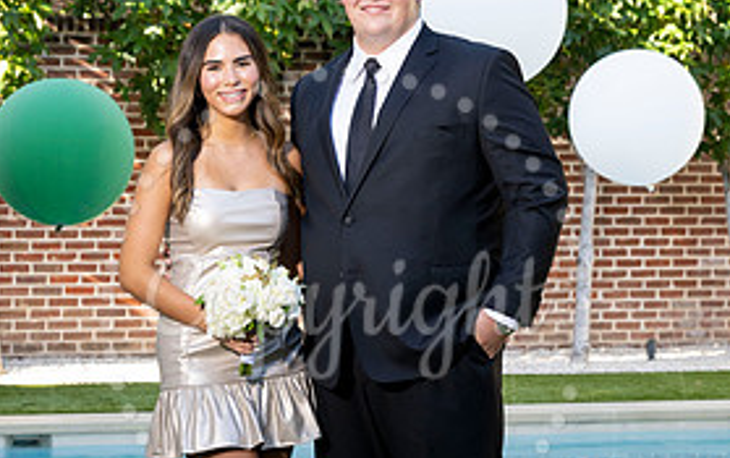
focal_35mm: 110
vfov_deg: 11.9
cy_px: 309
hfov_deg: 18.9
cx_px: 345
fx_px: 2191
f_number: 5.6
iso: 400
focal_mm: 67
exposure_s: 1/200
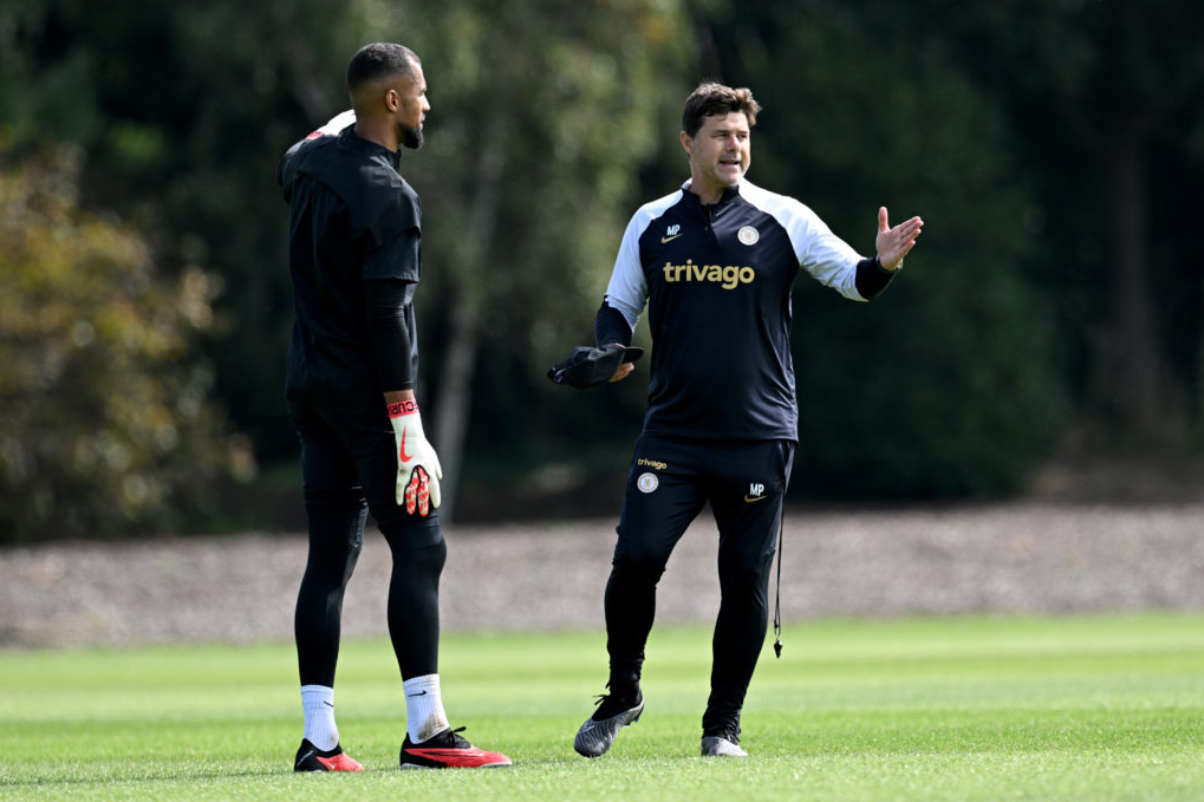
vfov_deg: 3.4
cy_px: 402
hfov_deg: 5.1
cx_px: 600
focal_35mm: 402
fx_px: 13442
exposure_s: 1/2500
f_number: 3.5
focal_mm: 400
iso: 400
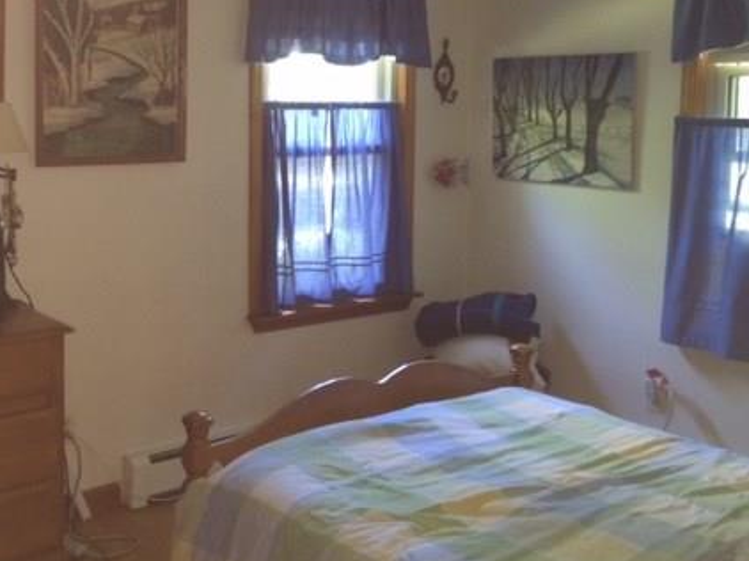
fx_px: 952
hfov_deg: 42.3
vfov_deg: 32.5
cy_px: 181
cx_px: 240
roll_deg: -0.7
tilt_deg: -4.2
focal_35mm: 44
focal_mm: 4.15
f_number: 2.2
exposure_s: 1/17
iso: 160
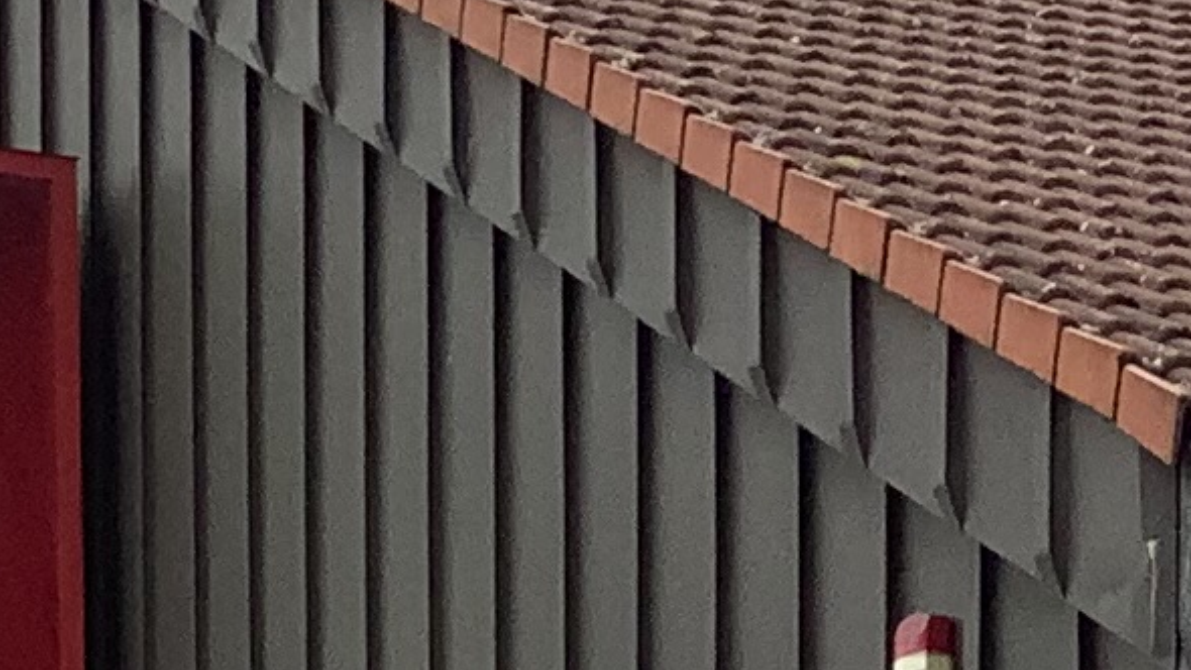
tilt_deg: -3.2
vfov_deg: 6.0
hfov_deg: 11.3
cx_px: 1342
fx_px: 5906
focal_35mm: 187
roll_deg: -0.4
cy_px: 2034
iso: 25
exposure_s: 1/262
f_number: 2.4
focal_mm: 3.3
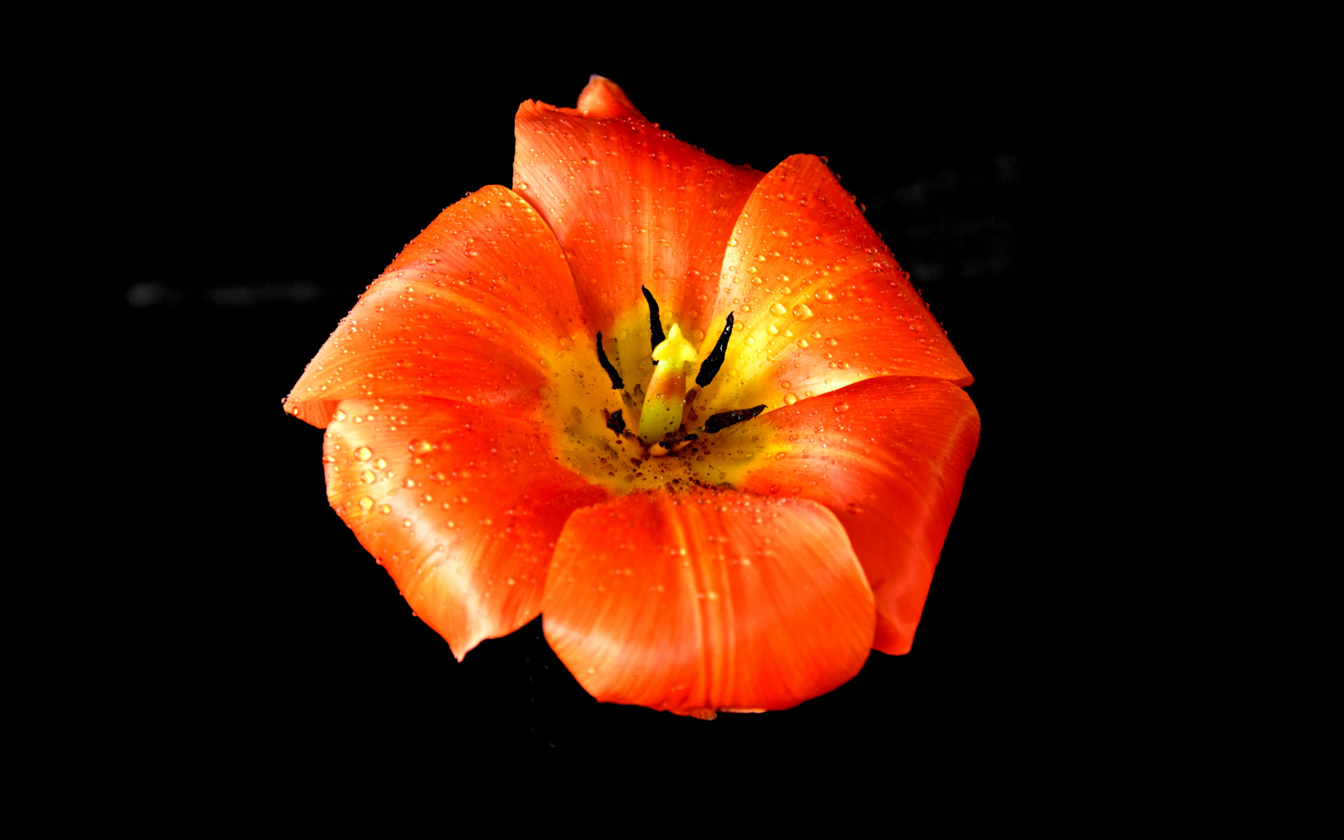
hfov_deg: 23.3
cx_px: 673
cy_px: 396
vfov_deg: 14.7
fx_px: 3260
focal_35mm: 89
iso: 3200
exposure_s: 1/40
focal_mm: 58
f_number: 5
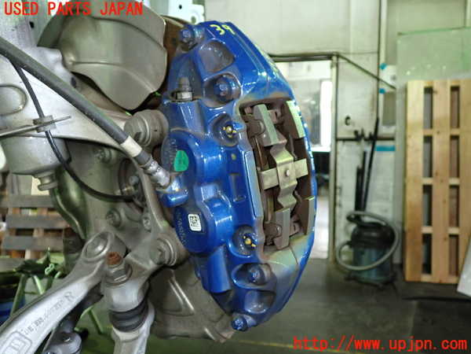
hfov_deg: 60.0
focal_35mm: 30
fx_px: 408
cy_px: 177
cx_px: 236
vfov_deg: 46.8
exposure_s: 1/30
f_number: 2.3
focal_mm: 5.4
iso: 500
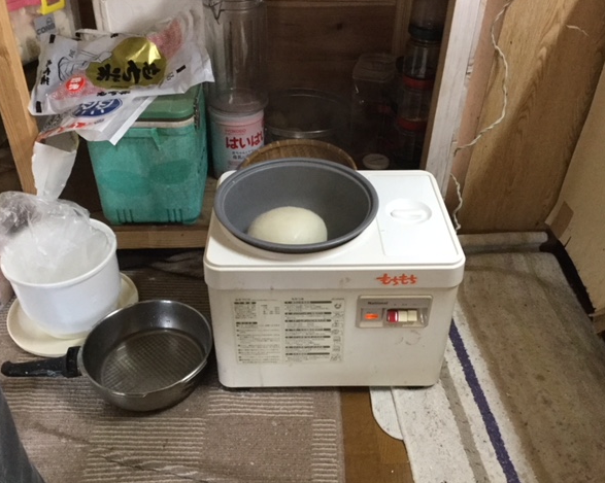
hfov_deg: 54.2
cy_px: 238
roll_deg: -0.9
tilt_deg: -37.8
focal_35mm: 33
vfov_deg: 44.5
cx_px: 304
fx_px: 591
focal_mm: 3.3
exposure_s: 1/17
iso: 200
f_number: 2.4
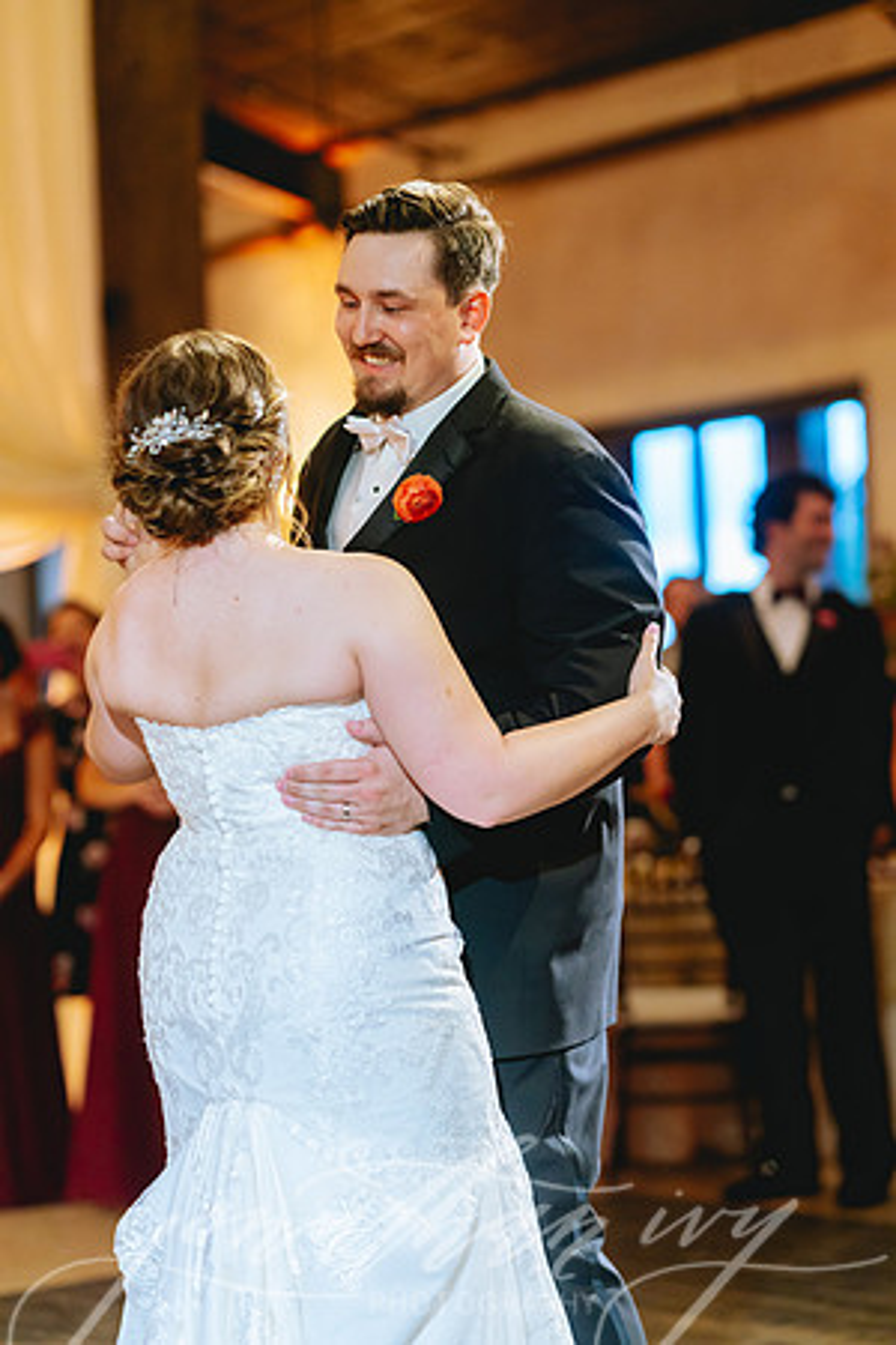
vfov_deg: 23.9
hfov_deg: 16.1
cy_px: 672
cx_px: 448
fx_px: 3173
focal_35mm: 85
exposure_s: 1/160
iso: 2500
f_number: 2
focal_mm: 85
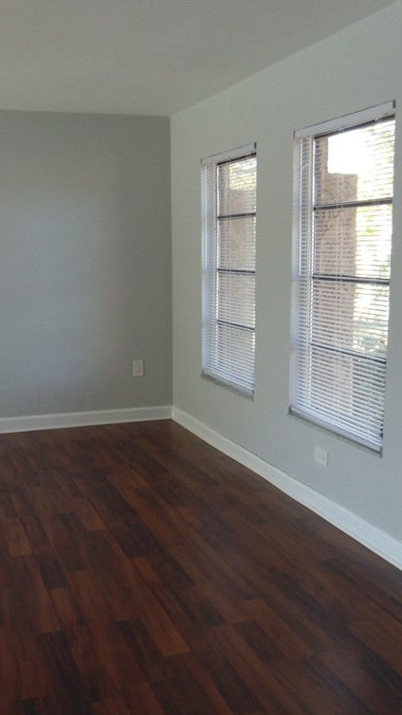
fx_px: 701
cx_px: 161
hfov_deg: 31.9
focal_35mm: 37
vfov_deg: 54.0
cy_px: 362
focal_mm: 4.5
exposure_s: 1/30
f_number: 3
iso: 80
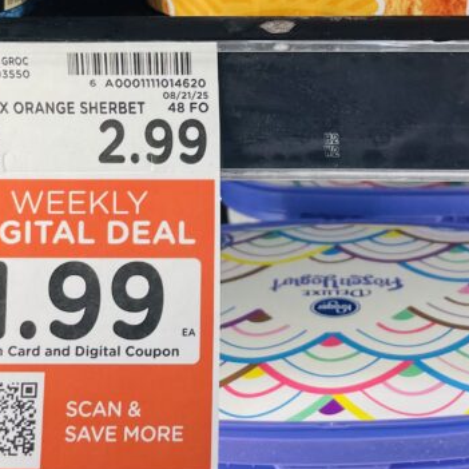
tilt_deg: -11.3
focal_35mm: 67
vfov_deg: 24.2
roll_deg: +2.4
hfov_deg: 25.6
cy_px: -37
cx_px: 322
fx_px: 1027
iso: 80
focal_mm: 4.2
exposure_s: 1/120
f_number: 1.6
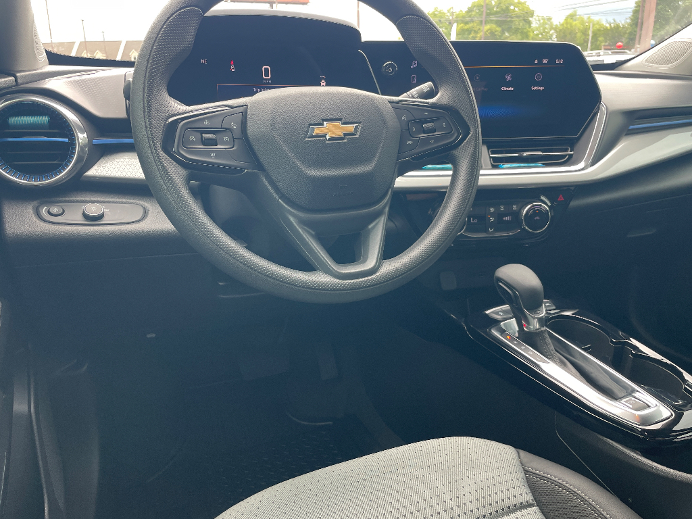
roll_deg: +0.6
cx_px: 346
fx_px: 520
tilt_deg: -18.3
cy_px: 260
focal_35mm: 26
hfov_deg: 67.3
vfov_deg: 53.1
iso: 64
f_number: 1.6
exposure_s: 1/121
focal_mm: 4.2
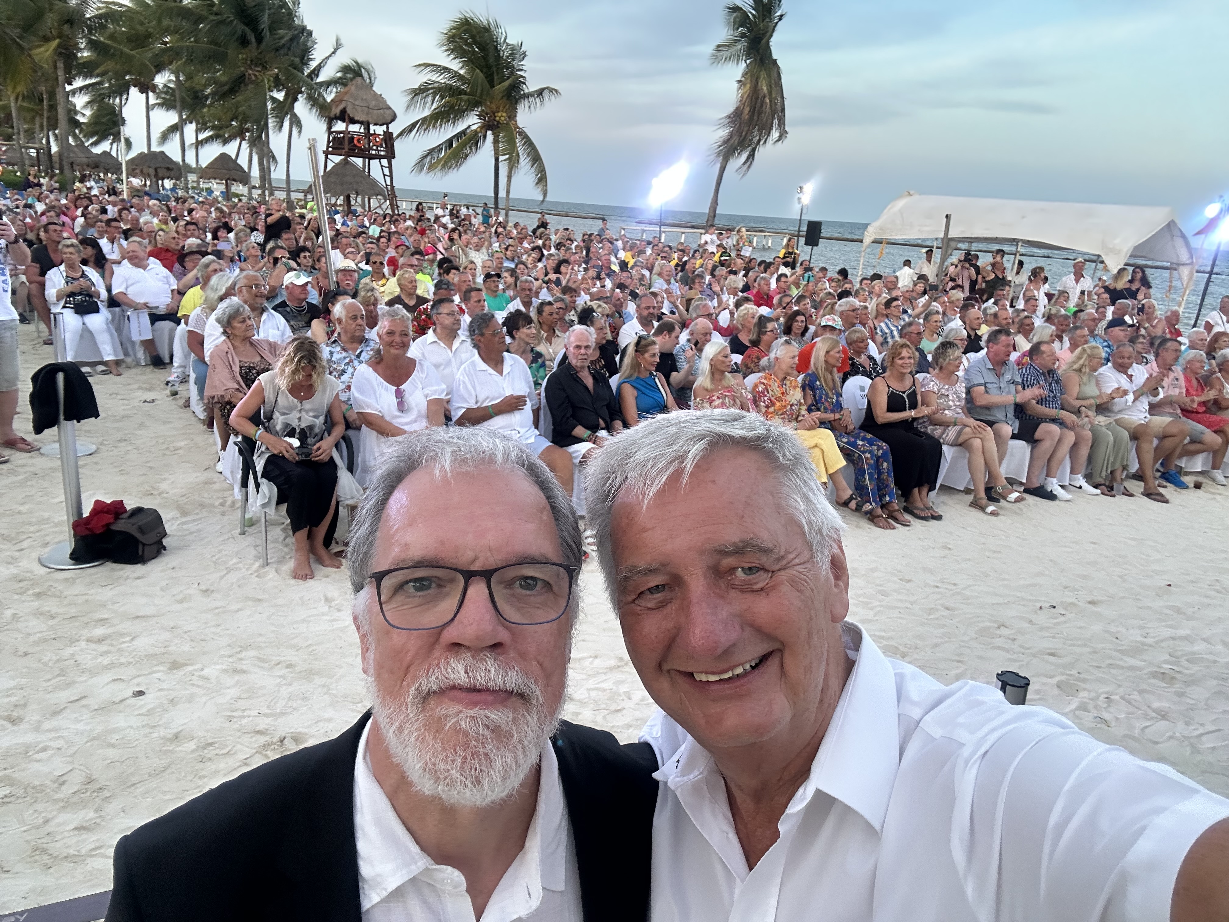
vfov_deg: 58.9
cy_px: 461
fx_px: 817
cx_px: 614
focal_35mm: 23
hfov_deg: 73.9
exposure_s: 1/61
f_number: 1.9
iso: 80
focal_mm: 2.69
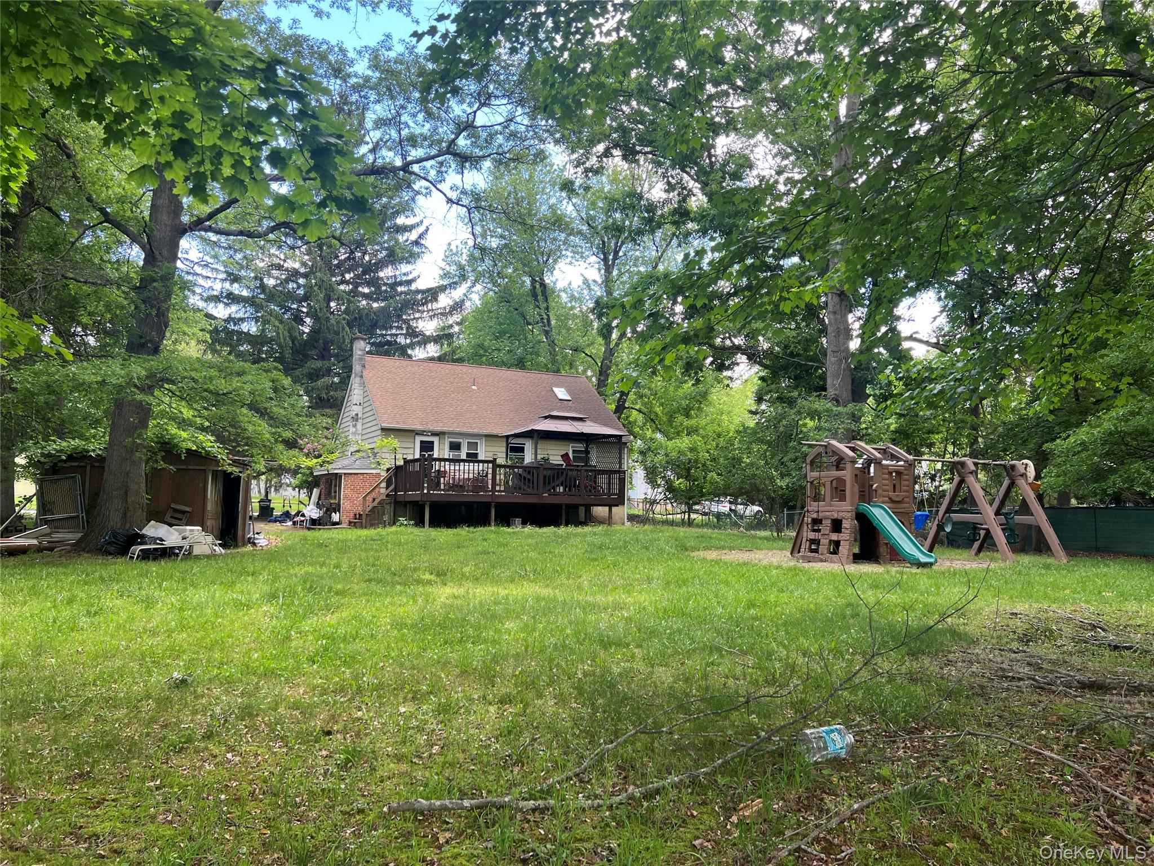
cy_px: 433
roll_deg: -1.1
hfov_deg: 67.3
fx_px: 867
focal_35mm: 26
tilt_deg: +4.6
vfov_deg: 53.1
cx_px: 577
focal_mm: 5.7
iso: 40
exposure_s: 1/197
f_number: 1.5
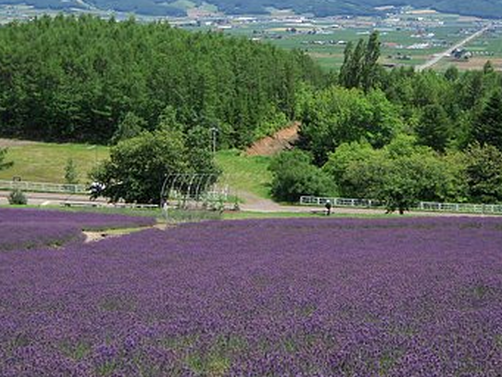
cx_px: 271
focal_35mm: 75
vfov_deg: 19.5
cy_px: 99
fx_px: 1088
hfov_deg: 26.0
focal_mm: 8.9
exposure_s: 1/640
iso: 100
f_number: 3.5
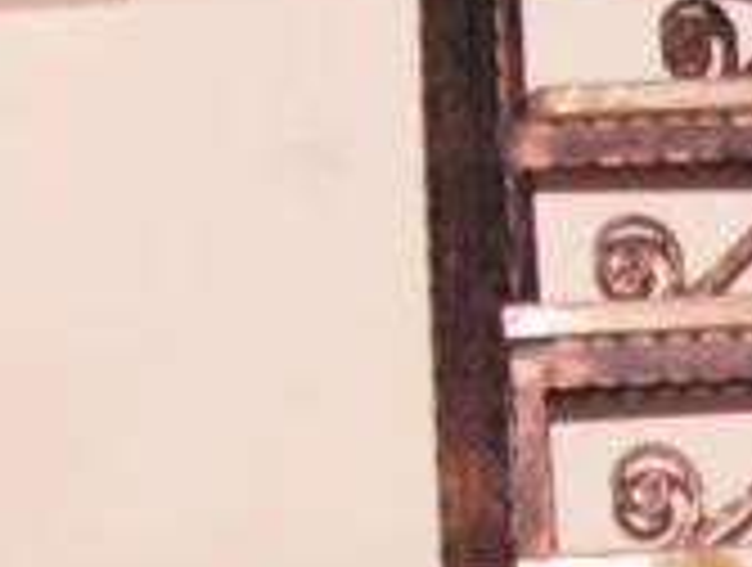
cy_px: 1210
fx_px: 3745
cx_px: 1148
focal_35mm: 172
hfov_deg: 11.0
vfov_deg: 8.2
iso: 400
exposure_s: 1/60
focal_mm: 6
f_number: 2.8
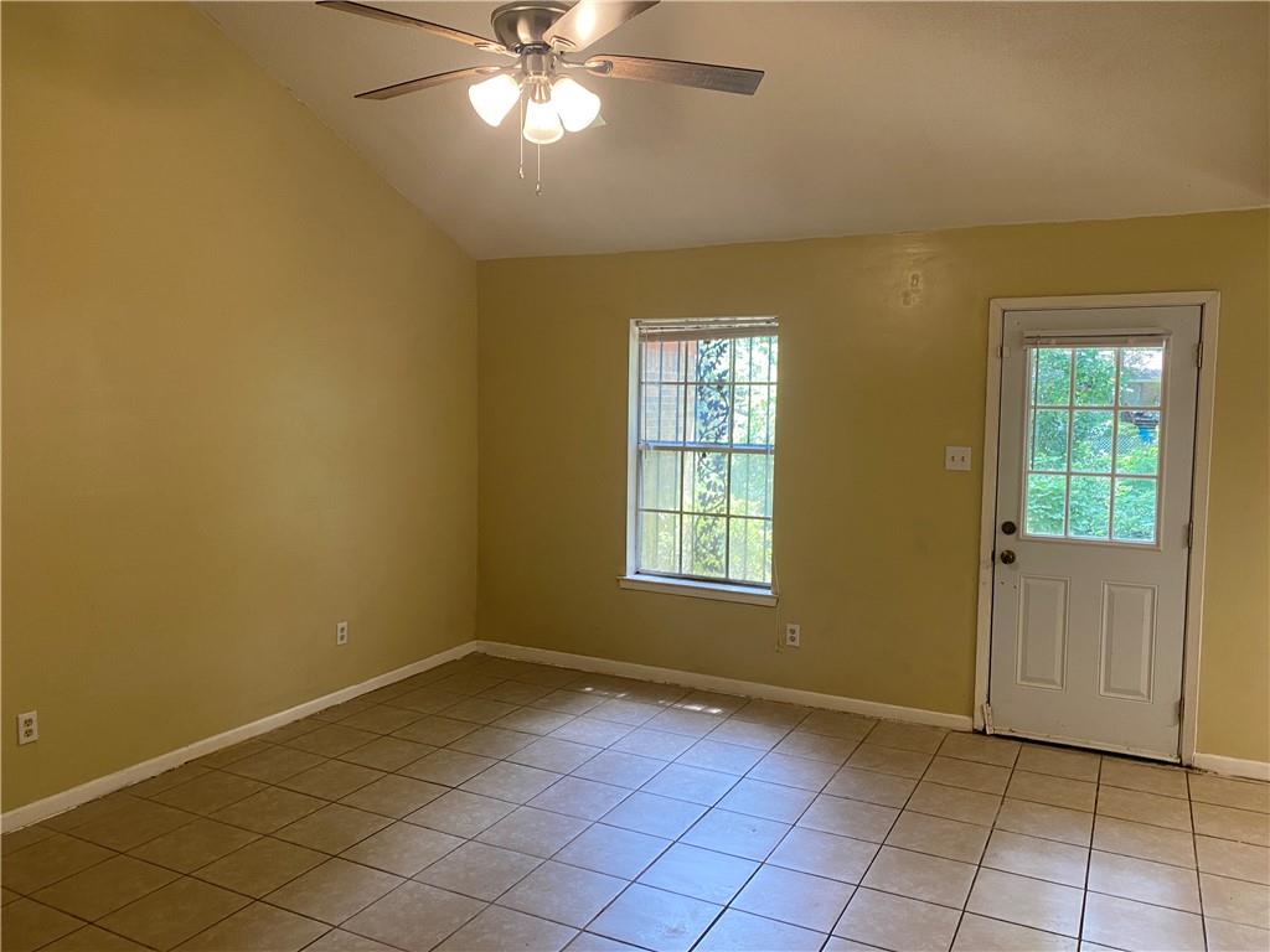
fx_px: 954
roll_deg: -0.4
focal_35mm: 26
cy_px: 476
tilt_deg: -4.3
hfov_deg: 67.3
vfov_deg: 53.1
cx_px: 635
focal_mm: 4.25
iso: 80
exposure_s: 1/60
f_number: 1.8
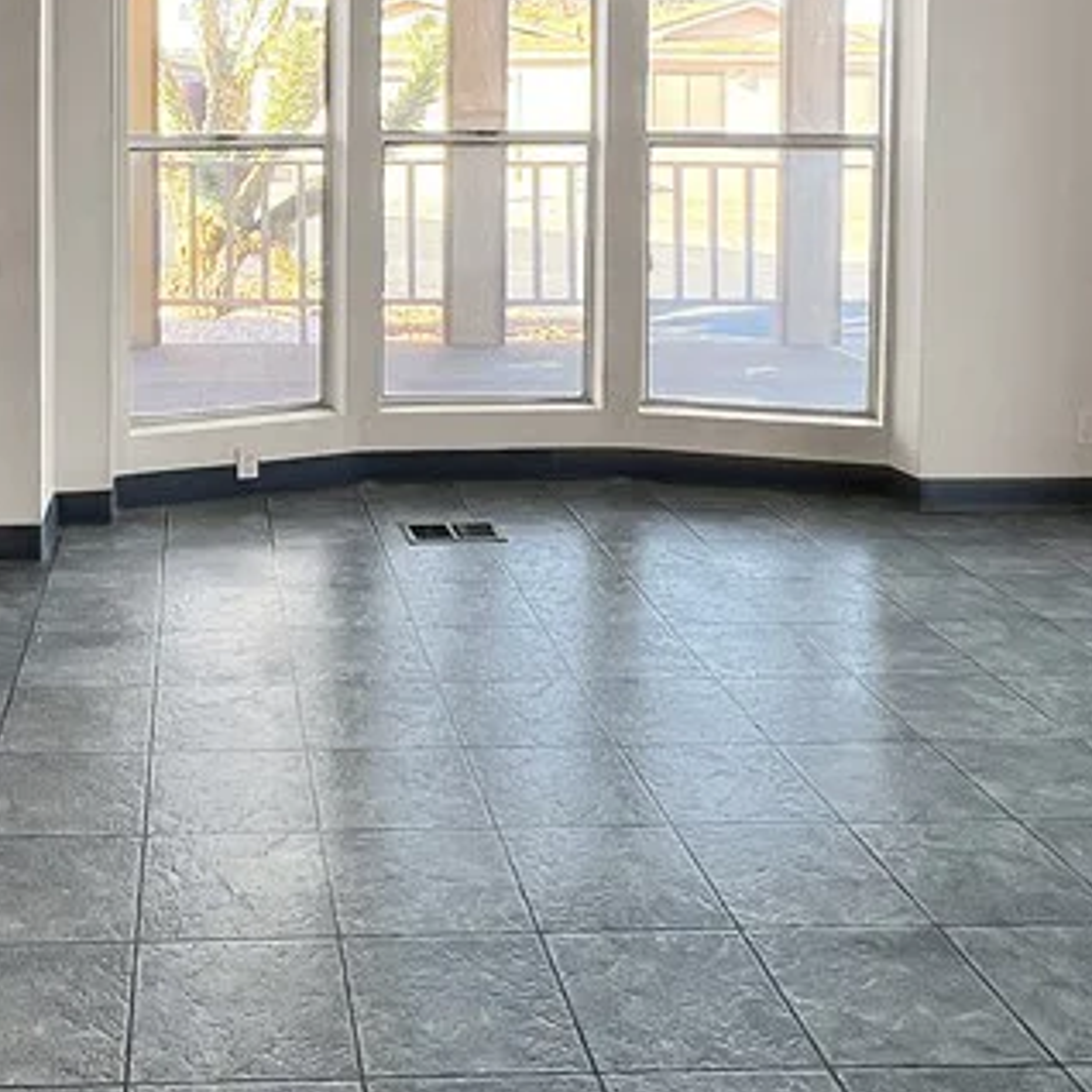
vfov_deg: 41.4
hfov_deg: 43.1
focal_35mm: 37
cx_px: 234
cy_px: 113
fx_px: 1321
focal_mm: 1.57
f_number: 1.8
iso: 40
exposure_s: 1/99
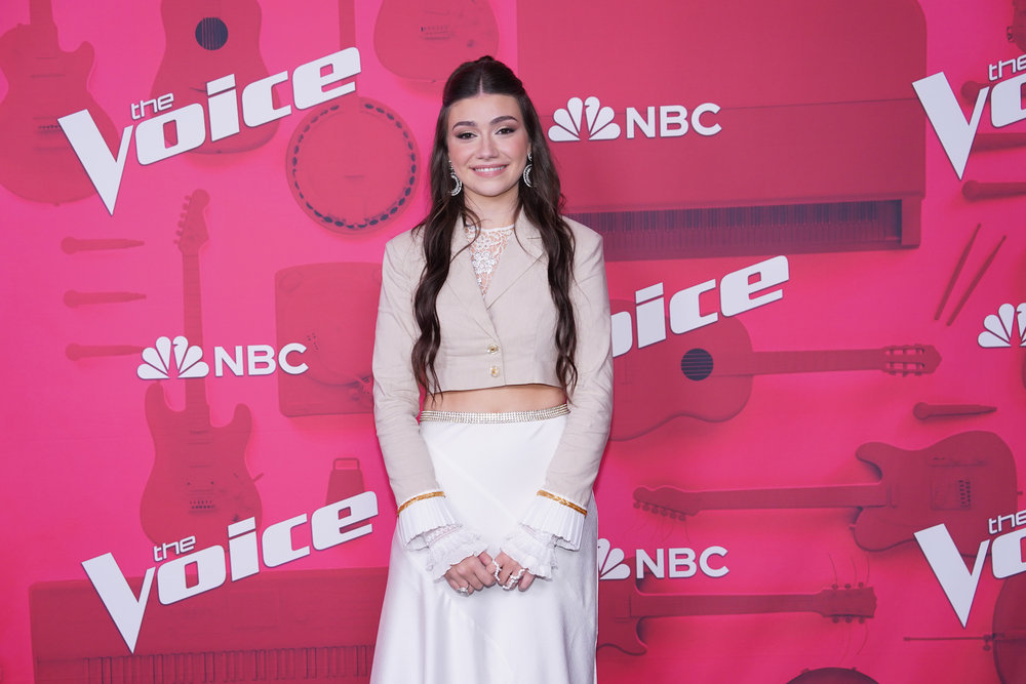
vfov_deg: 28.1
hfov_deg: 41.1
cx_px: 513
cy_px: 342
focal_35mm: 48
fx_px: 1368
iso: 640
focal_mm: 48
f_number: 3.5
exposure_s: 1/160
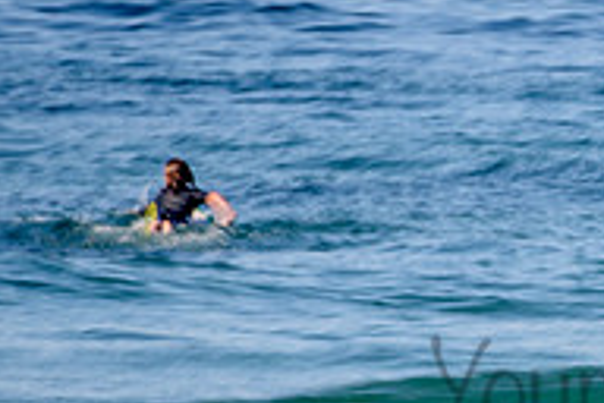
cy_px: 300
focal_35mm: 1848
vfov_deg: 0.7
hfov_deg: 1.1
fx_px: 31003
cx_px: 957
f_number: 11
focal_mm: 500
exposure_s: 1/15
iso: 31
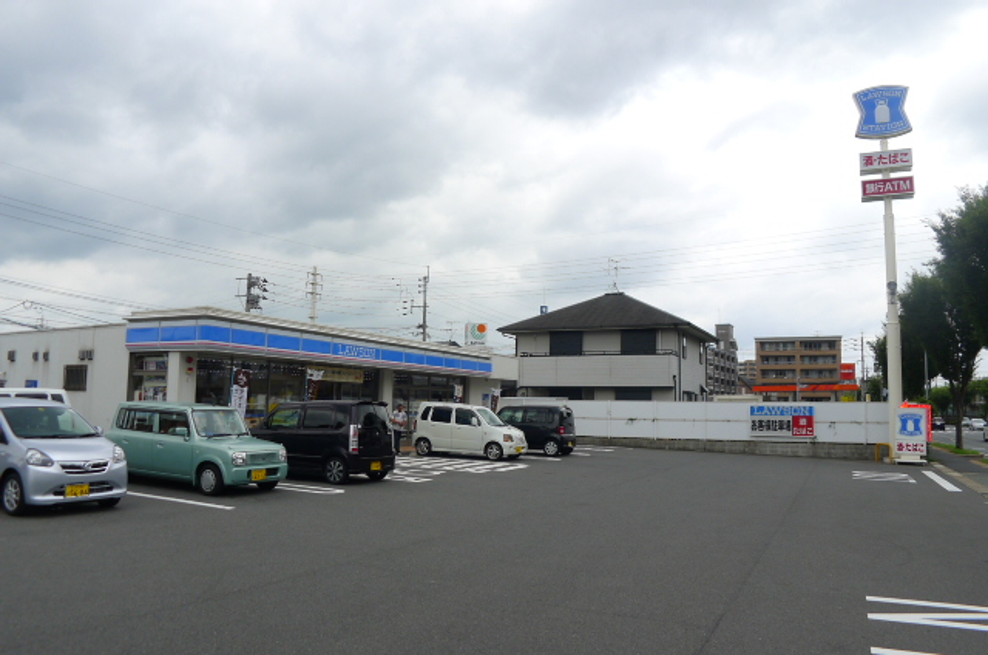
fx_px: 959
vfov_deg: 37.7
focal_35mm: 35
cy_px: 328
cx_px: 494
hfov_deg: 54.5
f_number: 3.5
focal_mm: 7.5
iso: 80
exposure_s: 1/500
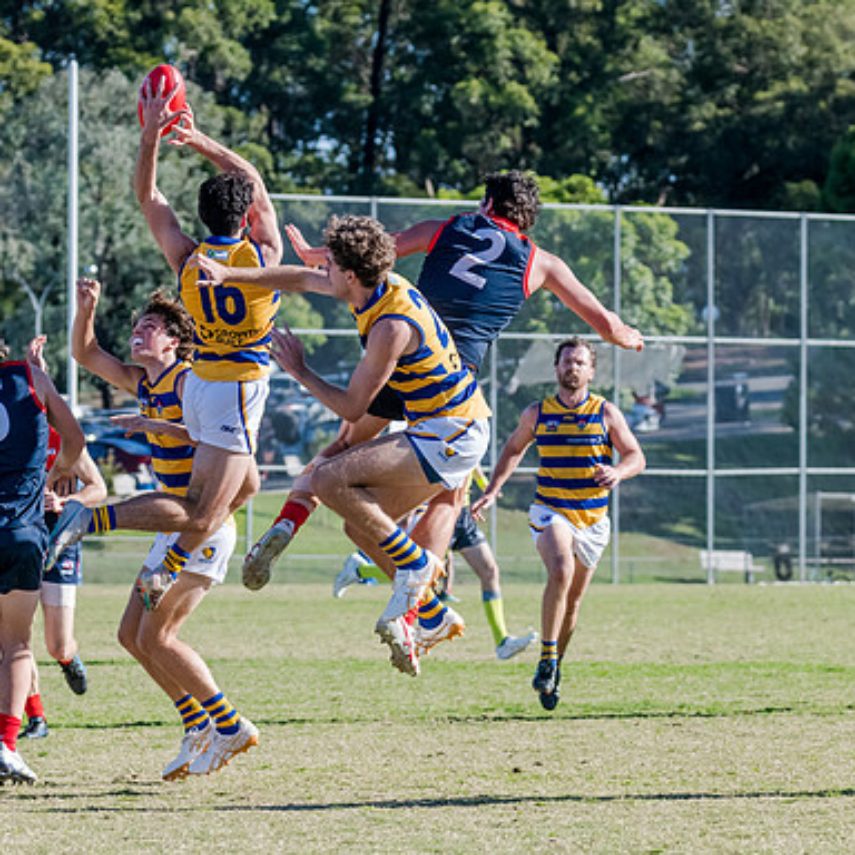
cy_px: 381
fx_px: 7461
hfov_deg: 6.6
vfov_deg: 6.6
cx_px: 271
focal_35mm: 267
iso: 1000
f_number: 7.1
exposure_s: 1/2000
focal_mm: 170
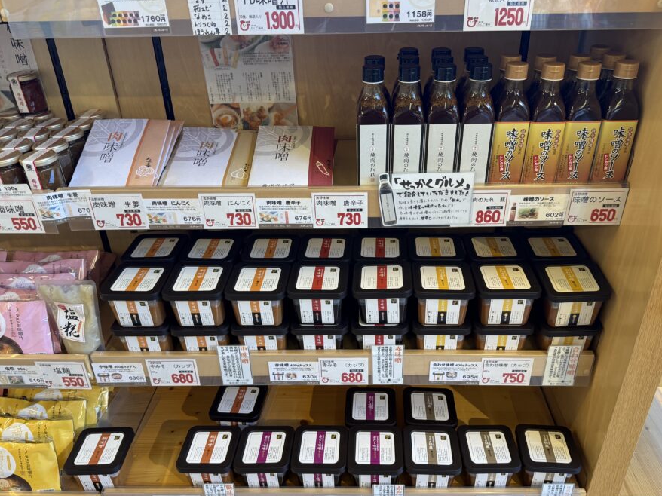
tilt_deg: -29.8
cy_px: 250
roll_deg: +0.9
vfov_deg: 49.7
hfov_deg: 63.4
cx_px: 349
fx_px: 535
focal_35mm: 28
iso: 125
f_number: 1.78
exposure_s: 1/120
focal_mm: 6.76
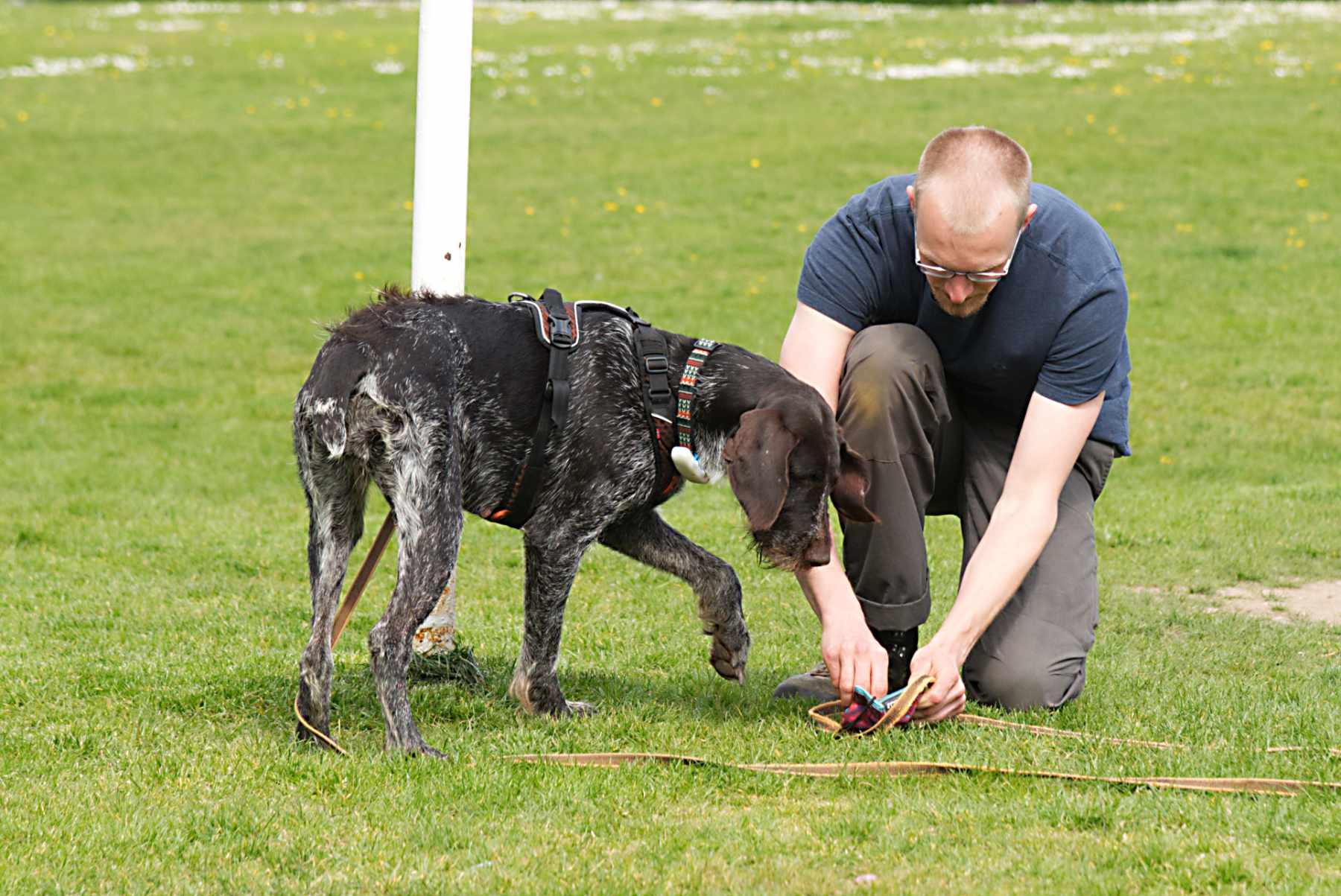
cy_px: 448
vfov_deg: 11.4
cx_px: 670
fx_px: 4473
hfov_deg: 17.0
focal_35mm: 120
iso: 1000
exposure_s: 1/1600
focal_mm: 120
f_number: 6.3
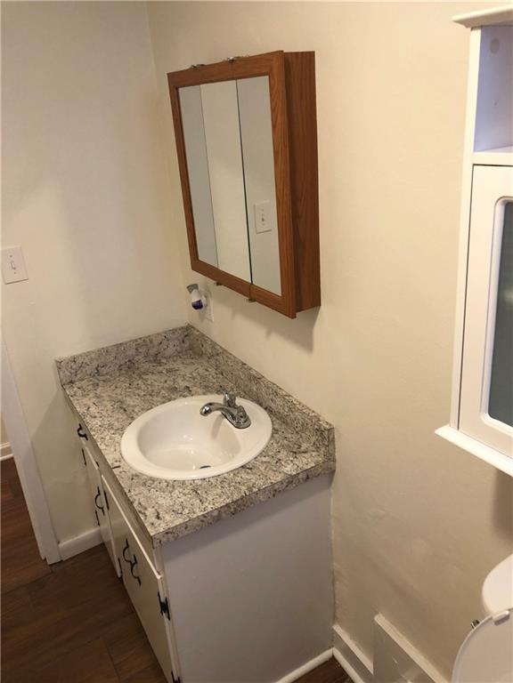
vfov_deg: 63.4
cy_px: 342
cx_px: 256
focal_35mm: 28
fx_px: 553
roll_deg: +3.6
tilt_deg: -22.8
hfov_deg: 49.7
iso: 40
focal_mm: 3.99
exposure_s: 1/17
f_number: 1.8
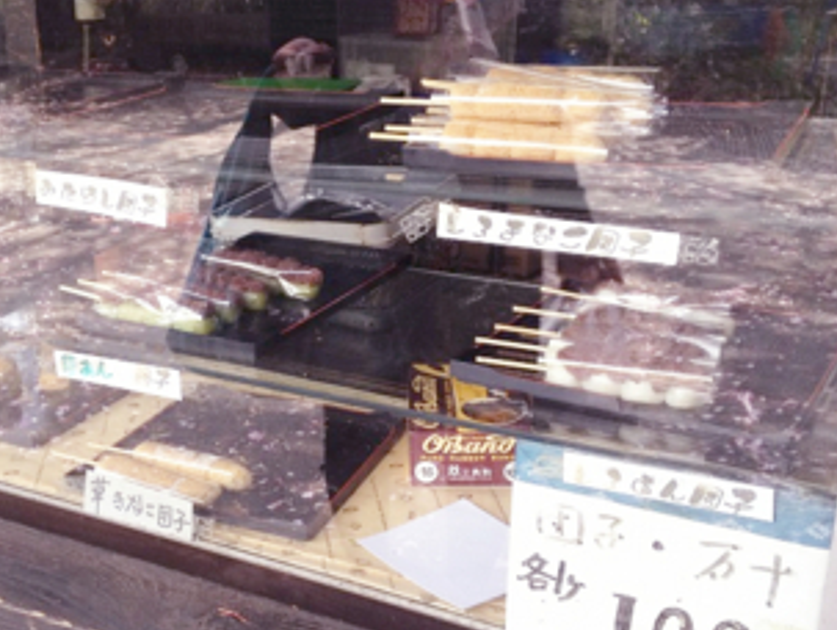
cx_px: 301
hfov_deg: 36.5
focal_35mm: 52
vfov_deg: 28.1
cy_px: 332
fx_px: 1259
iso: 100
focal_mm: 4.28
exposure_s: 1/120
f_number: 2.4
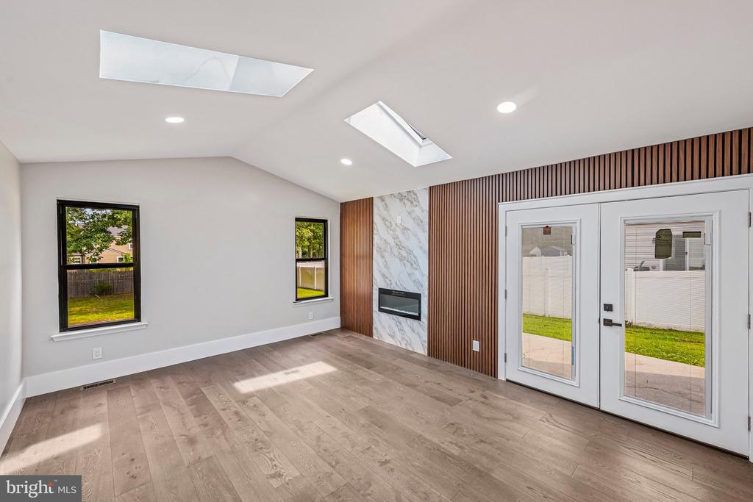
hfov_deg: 104.2
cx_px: 376
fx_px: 293
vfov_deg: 81.2
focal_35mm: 14
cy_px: 251
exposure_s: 1/15
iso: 220
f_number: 8
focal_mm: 14
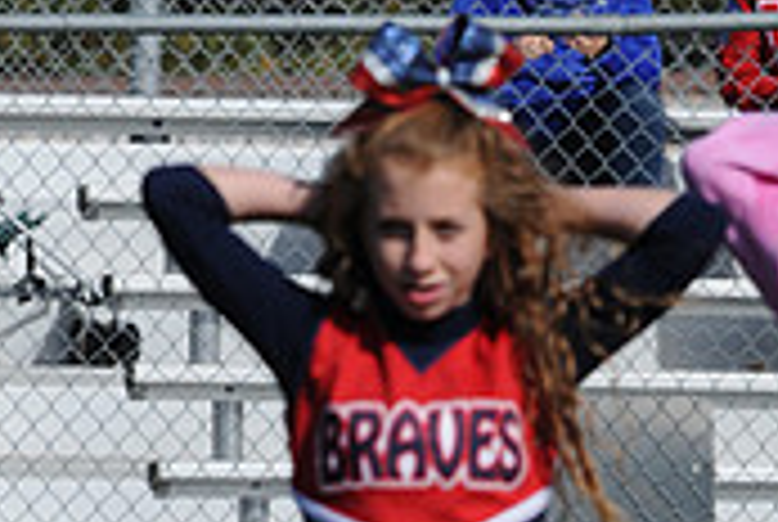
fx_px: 32558
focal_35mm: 1504
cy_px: 855
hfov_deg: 1.4
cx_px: 479
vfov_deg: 0.9
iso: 200
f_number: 11
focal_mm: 300
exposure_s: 1/500
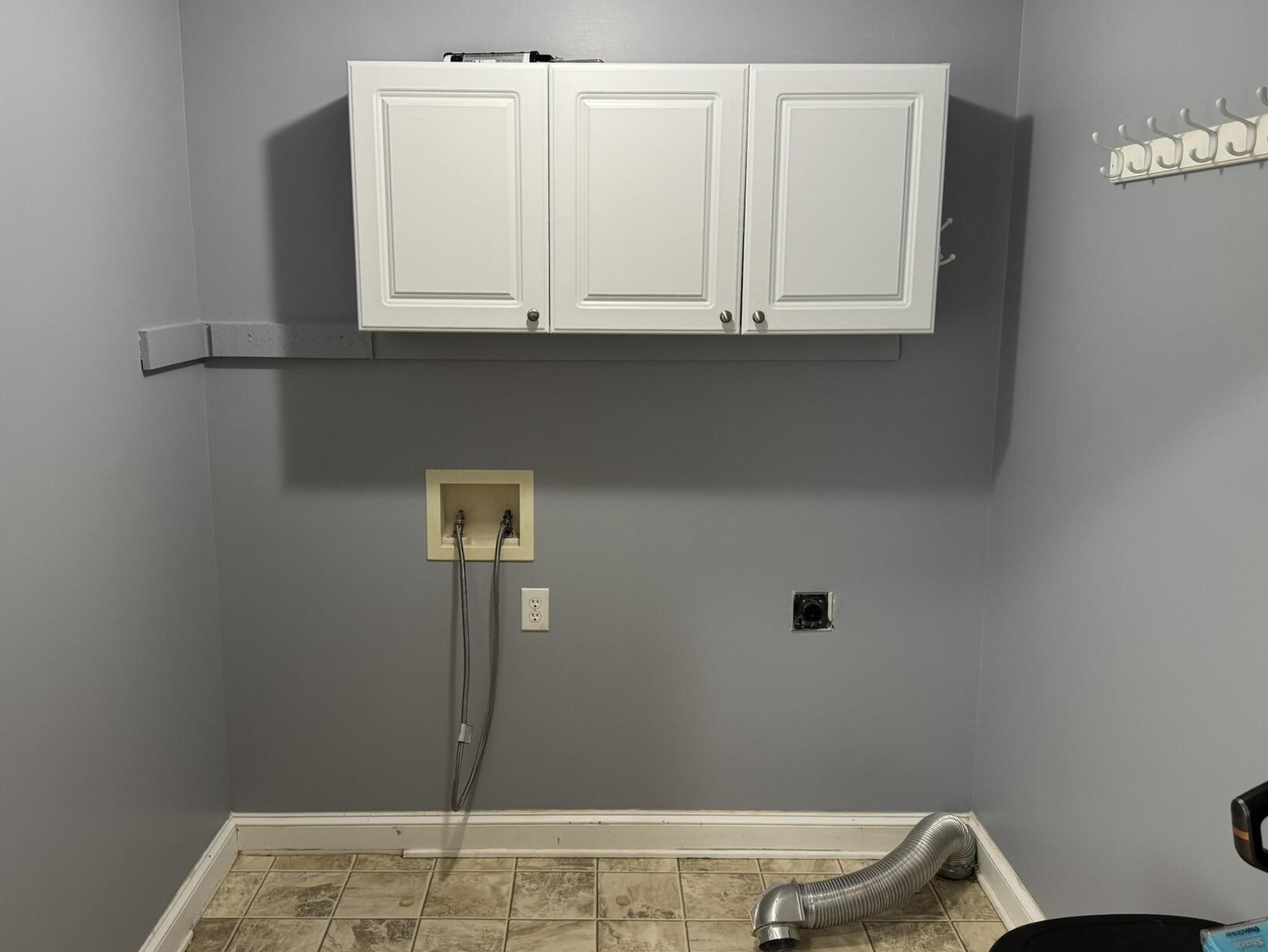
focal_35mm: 30
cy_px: 466
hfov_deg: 59.9
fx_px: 1099
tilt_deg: -11.2
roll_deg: +0.1
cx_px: 606
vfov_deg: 46.8
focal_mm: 6.76
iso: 200
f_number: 1.78
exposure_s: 1/60
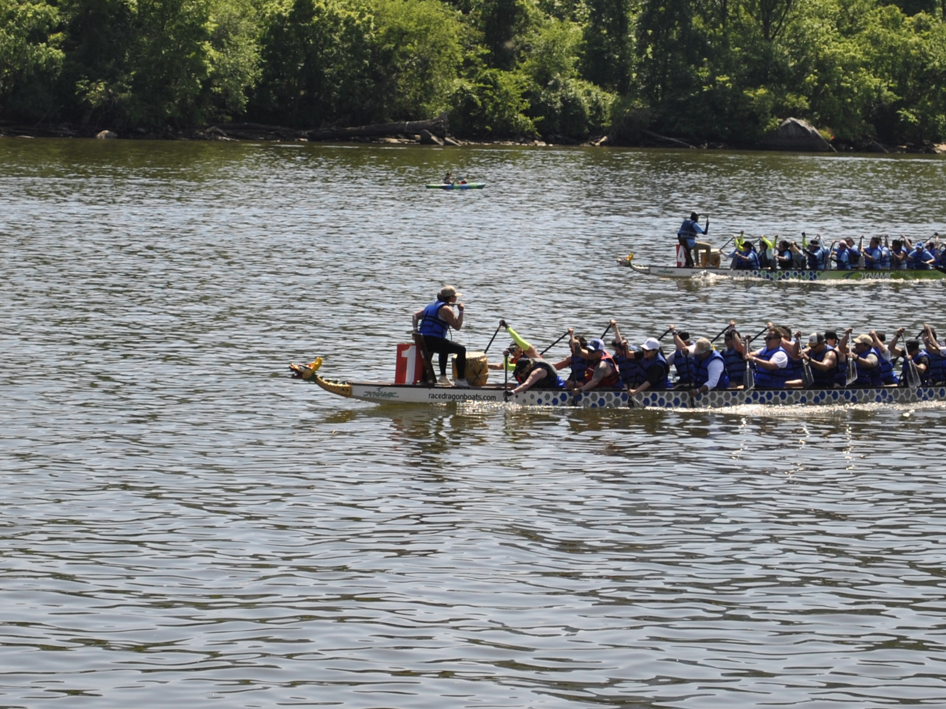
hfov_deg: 14.2
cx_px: 435
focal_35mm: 139
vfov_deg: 10.7
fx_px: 3799
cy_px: 237
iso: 100
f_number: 5.3
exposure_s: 1/640
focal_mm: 45
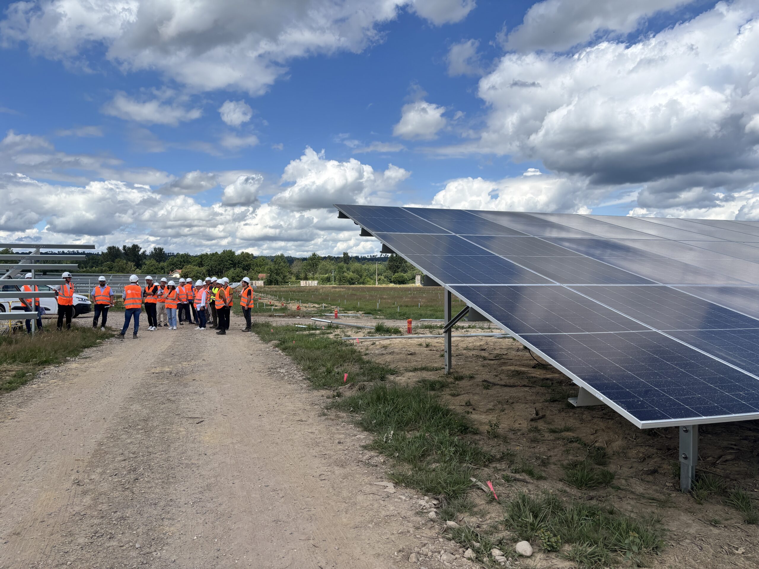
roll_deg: +0.2
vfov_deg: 53.1
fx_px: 570
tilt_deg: -1.3
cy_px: 284
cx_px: 380
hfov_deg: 67.3
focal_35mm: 26
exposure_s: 1/4255
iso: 50
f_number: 1.6
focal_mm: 5.96
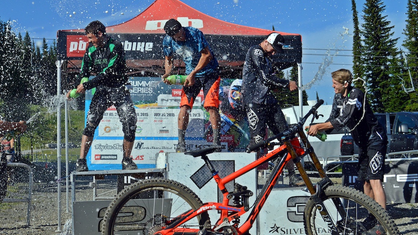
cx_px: 176
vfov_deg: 21.8
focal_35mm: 55
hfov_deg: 37.8
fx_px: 610
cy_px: 110
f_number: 6.3
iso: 400
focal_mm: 28
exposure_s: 1/1600
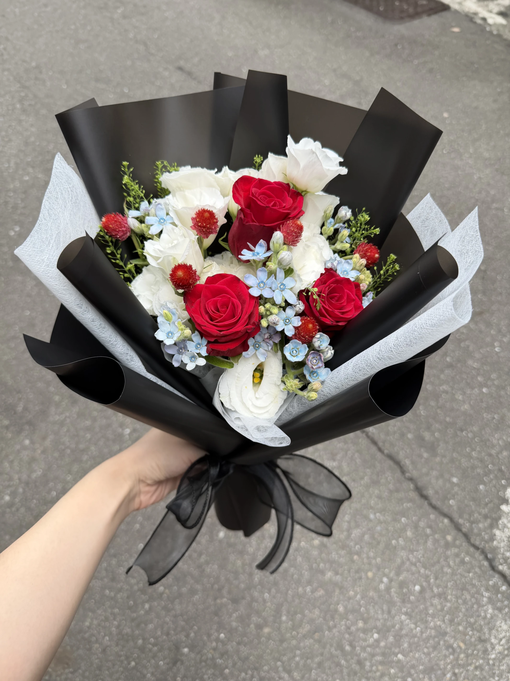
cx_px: 255
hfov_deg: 56.8
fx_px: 471
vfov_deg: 71.6
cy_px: 340
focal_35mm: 24
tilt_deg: -55.8
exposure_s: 1/612
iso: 80
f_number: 1.78
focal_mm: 6.76
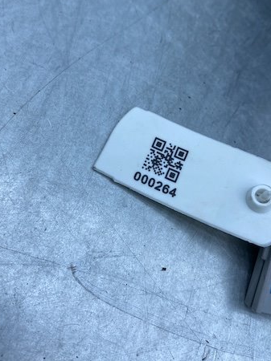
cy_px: 159
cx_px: 149
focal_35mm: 37
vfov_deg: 50.0
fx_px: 387
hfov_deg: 38.6
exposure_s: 1/1218
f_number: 1.8
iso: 32
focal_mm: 4.25
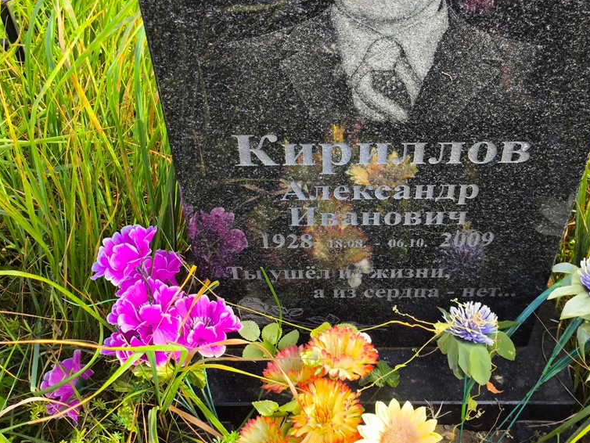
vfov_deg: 27.5
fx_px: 904
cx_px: 309
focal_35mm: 53
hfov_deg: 36.2
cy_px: 214
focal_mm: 4.71
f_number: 1.7
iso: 50
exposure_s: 1/216
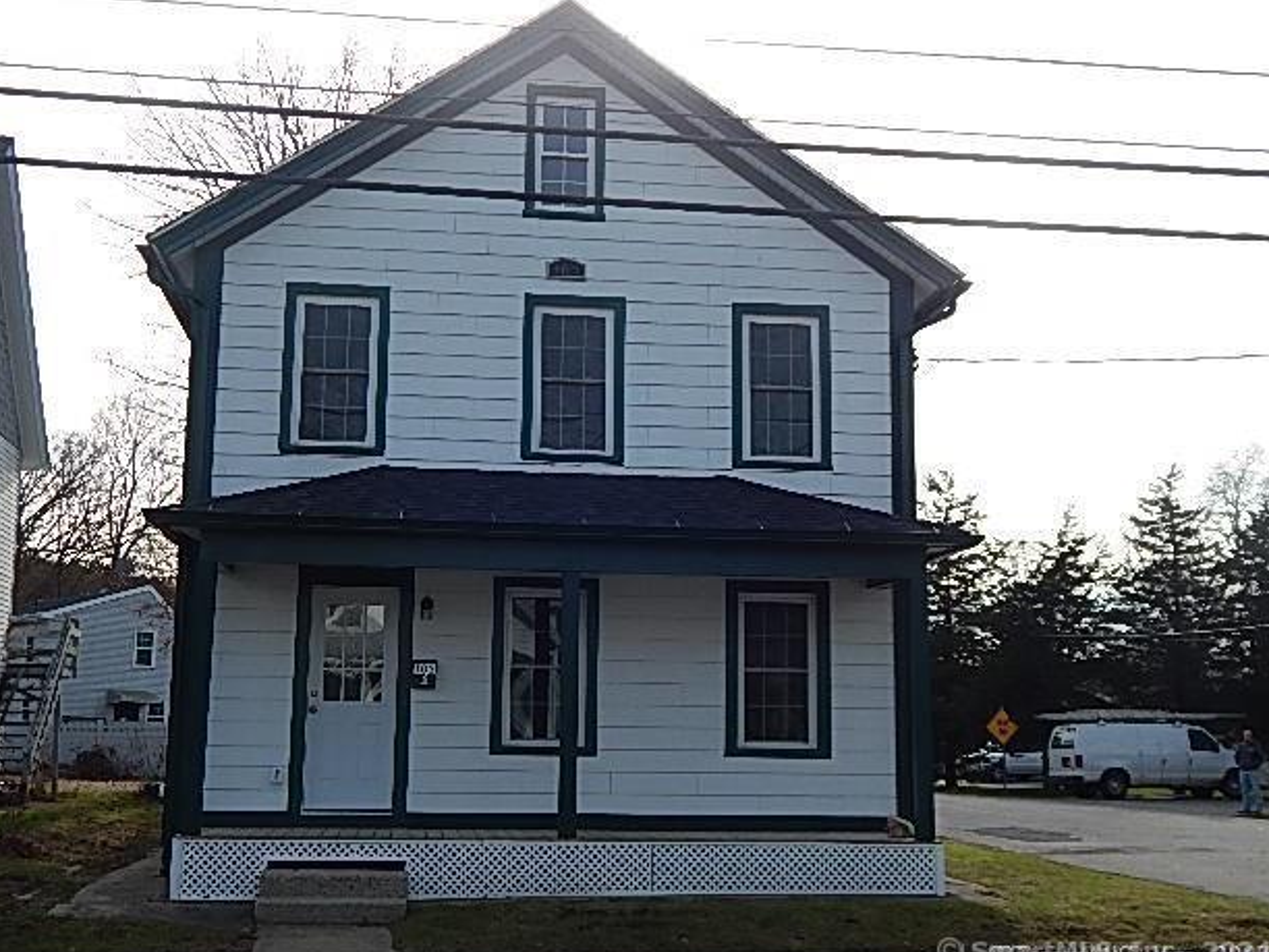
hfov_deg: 42.1
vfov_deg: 32.2
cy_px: 479
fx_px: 1650
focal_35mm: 45
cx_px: 622
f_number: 3.6
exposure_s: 1/1000
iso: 125
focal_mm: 7.7
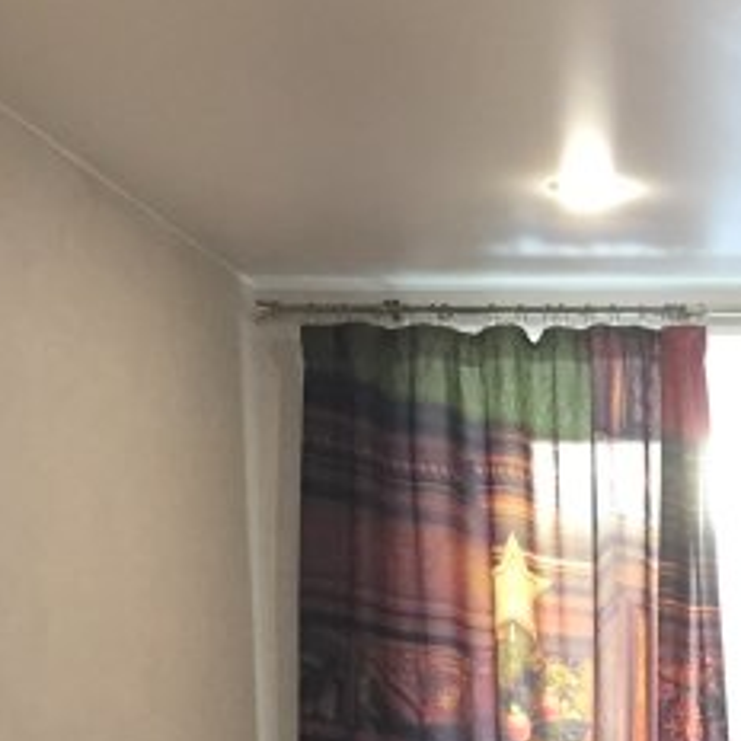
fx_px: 2737
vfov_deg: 14.2
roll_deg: -0.7
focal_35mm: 113
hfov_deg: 14.7
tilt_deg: -6.5
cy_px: 1169
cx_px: 968
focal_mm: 4.15
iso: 160
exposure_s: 1/33
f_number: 2.2
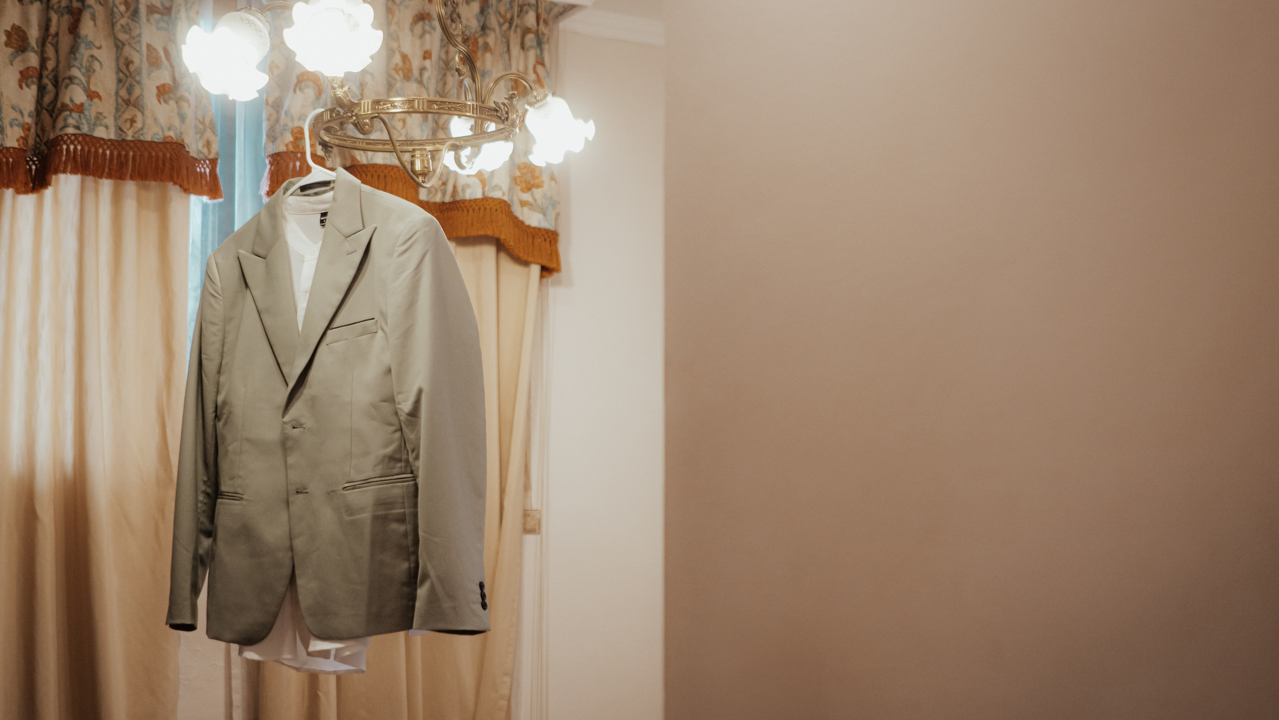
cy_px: 349
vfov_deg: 26.4
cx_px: 621
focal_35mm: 45
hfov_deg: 45.2
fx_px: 1535
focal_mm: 28
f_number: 2.2
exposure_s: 1/320
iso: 800
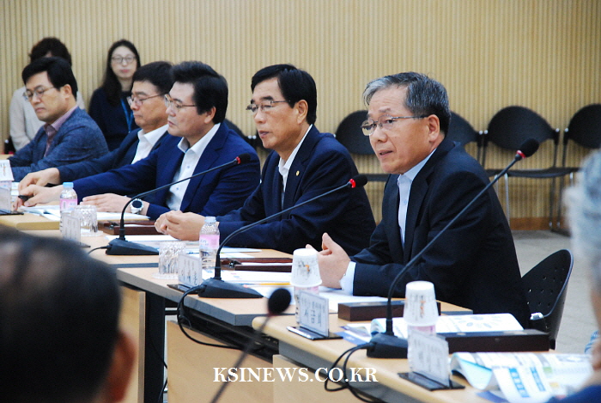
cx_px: 300
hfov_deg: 12.4
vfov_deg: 8.3
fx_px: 2759
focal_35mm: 165
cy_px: 202
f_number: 6.3
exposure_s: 1/60
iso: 1600
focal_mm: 110
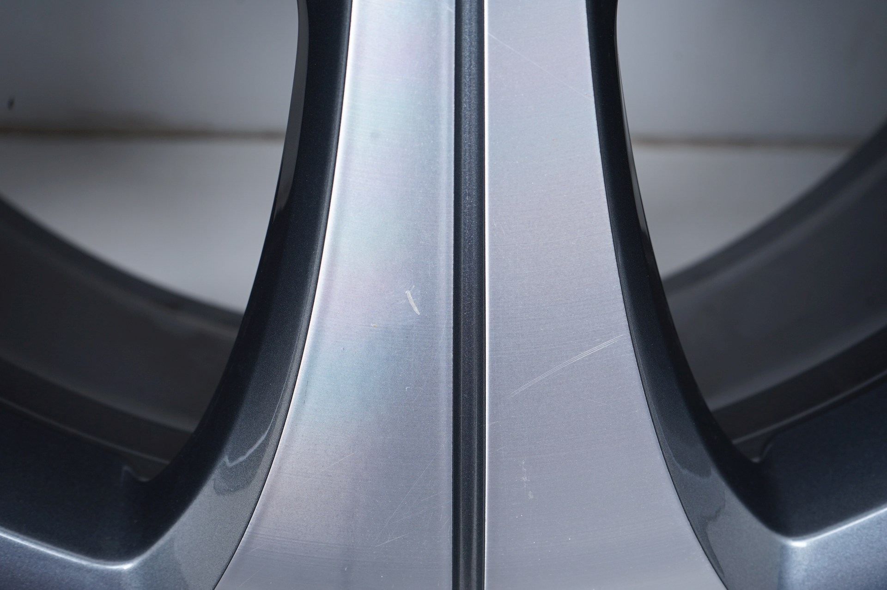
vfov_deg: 29.8
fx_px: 1108
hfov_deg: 43.6
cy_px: 295
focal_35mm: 45
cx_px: 444
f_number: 7.1
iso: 250
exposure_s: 1/125
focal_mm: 45
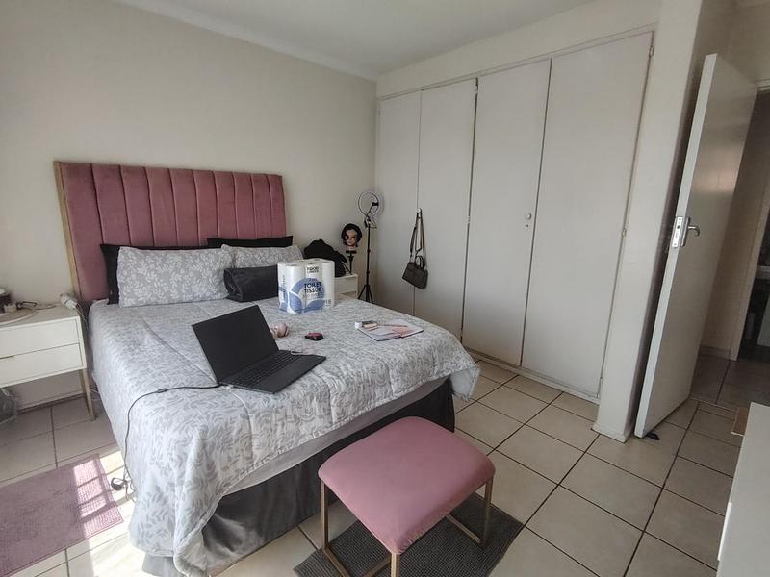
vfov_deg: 74.7
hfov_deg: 91.0
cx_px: 385
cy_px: 288
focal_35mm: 17
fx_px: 378
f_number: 2.2
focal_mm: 1.42
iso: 100
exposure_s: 1/306
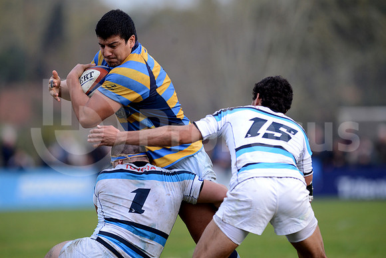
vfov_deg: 3.3
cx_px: 193
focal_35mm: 420
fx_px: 4504
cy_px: 129
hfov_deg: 4.9
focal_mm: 420
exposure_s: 1/1000
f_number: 4
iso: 800
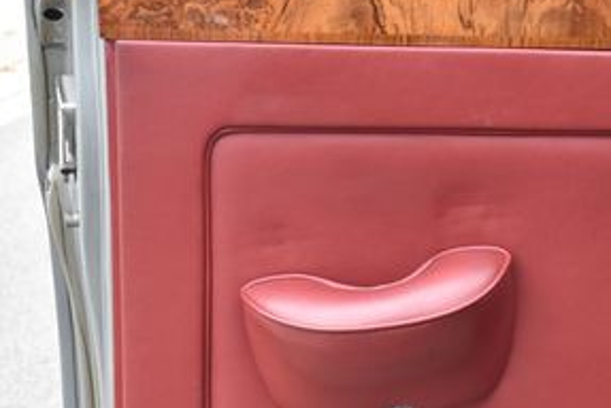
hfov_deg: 18.7
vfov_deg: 12.8
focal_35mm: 107
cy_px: 325
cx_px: 562
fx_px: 1818
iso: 800
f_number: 5.6
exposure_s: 1/125
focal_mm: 32
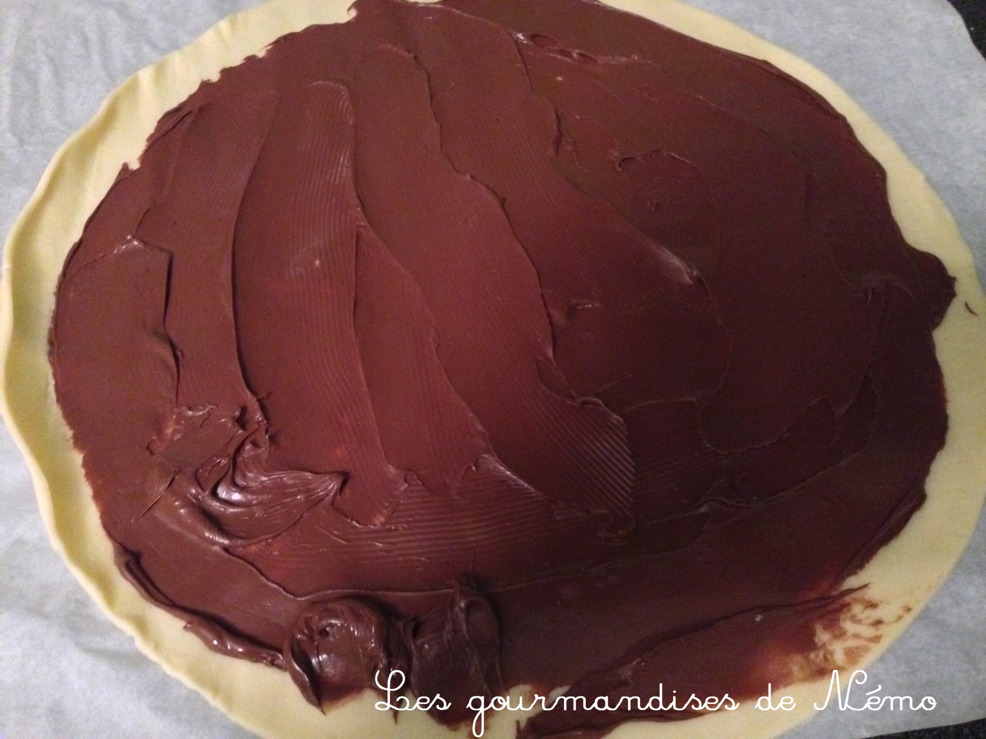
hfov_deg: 55.4
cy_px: 370
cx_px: 493
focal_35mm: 33
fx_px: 940
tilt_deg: -57.4
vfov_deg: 42.9
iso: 800
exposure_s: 1/15
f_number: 2.4
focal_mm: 4.12
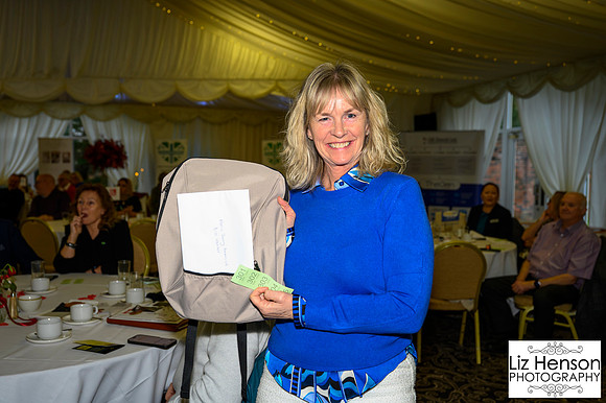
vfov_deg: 38.2
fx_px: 583
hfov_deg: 55.0
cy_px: 202
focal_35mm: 35
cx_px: 303
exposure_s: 1/100
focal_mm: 34
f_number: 4
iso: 1600
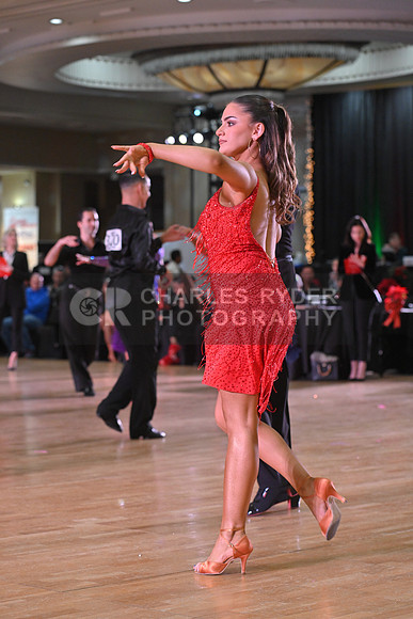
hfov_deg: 14.9
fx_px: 1582
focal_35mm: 92
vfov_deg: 22.1
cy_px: 310
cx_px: 206
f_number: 5
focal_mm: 92
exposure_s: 1/320
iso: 2500
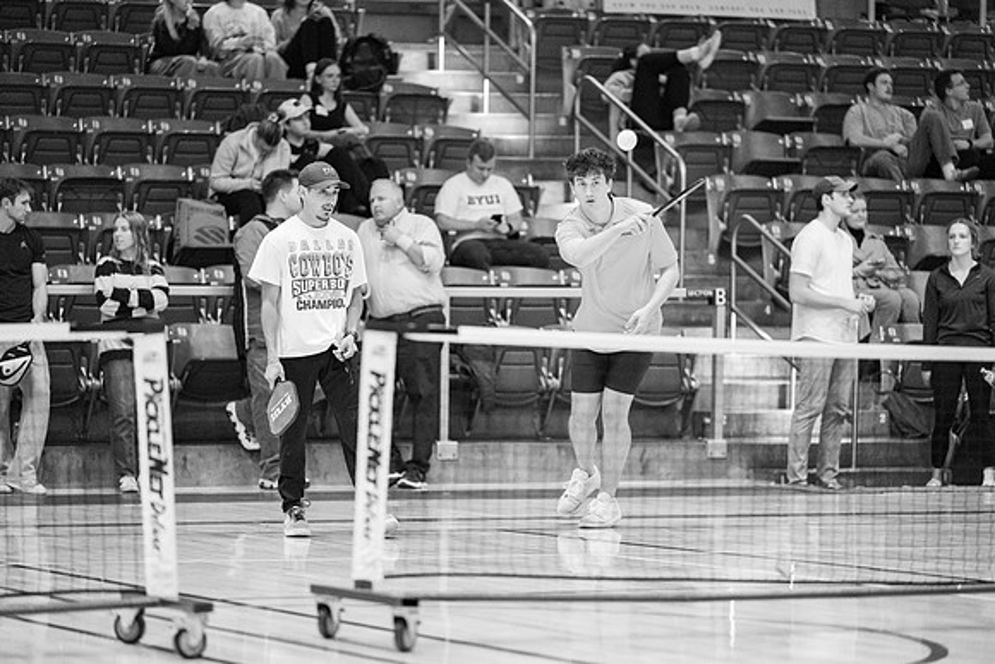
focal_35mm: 155
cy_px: 332
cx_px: 498
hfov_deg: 13.2
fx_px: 4285
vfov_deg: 8.9
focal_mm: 155
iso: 5000
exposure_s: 1/500
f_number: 2.8
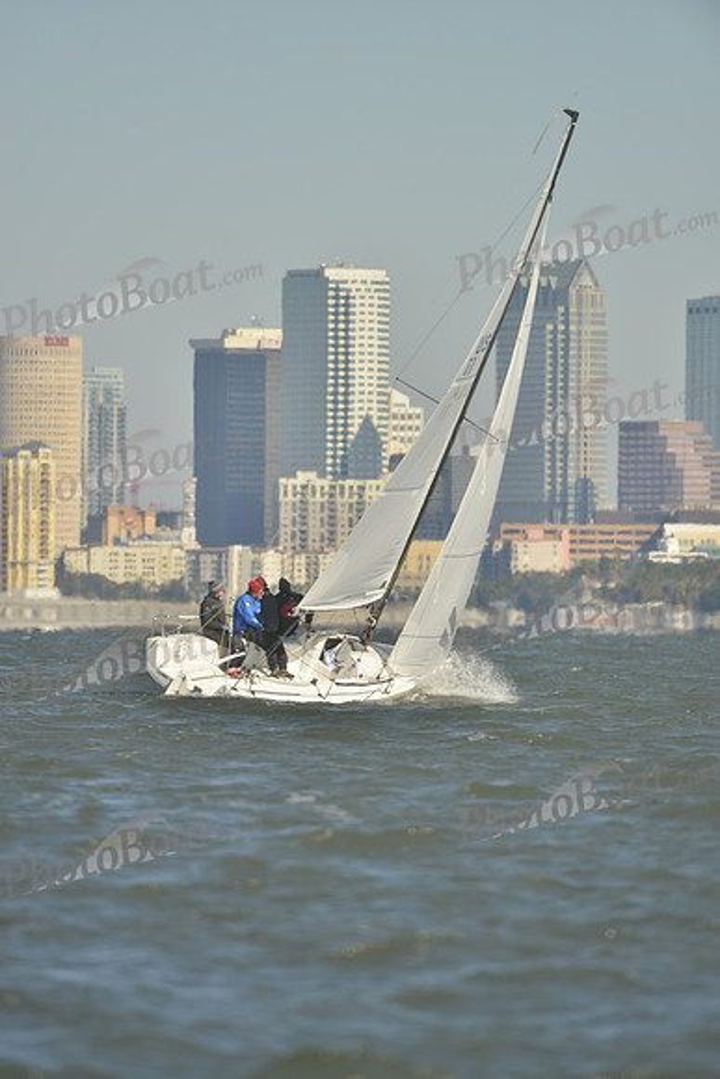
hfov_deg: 3.4
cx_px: 360
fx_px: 11992
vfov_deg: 5.2
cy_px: 540
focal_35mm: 400
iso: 200
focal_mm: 400
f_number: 5.6
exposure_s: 1/1250
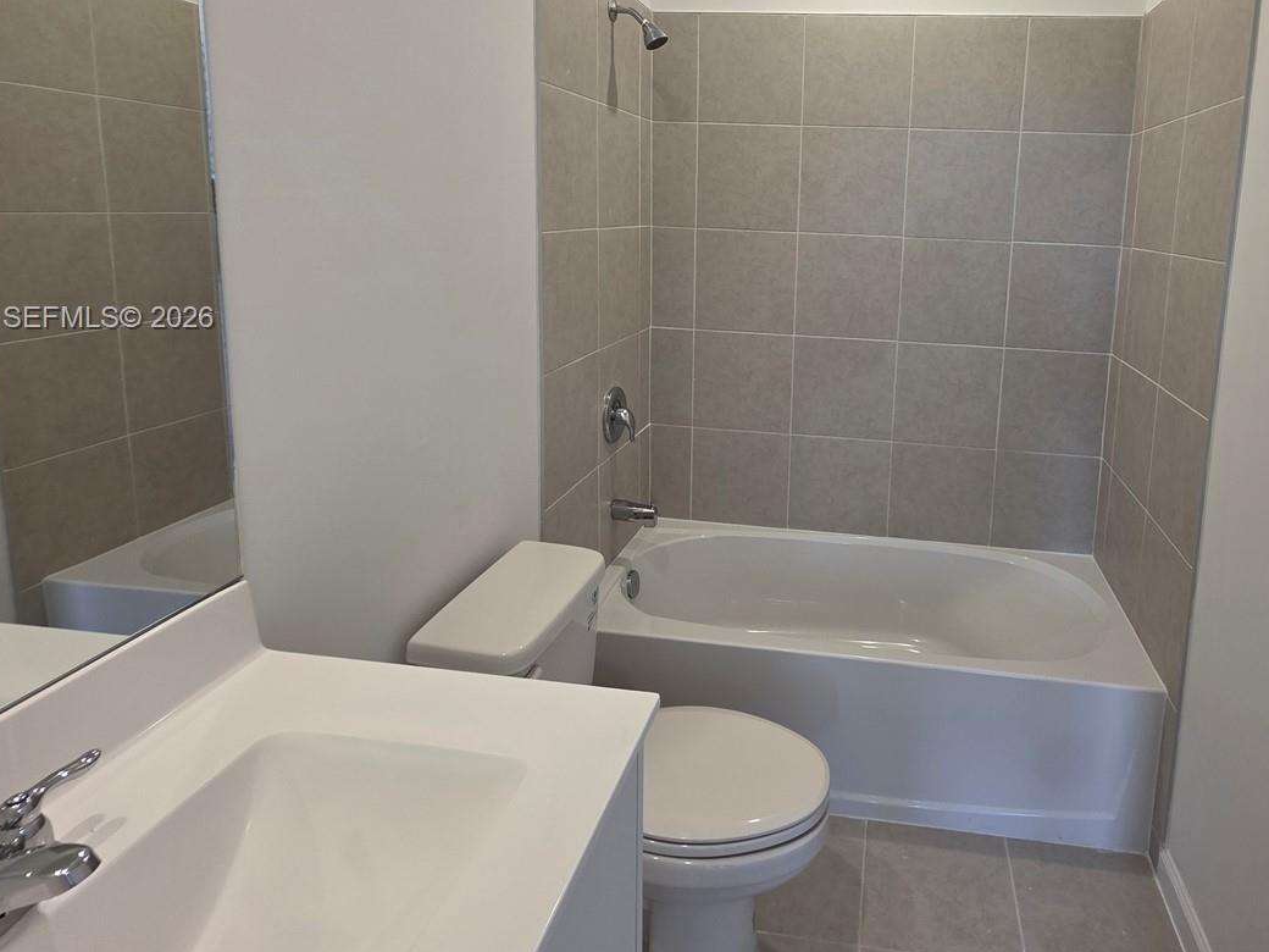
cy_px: 320
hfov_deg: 79.9
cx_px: 810
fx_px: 733
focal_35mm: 20
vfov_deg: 64.3
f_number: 1.9
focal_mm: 2.2
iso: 100
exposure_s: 1/120
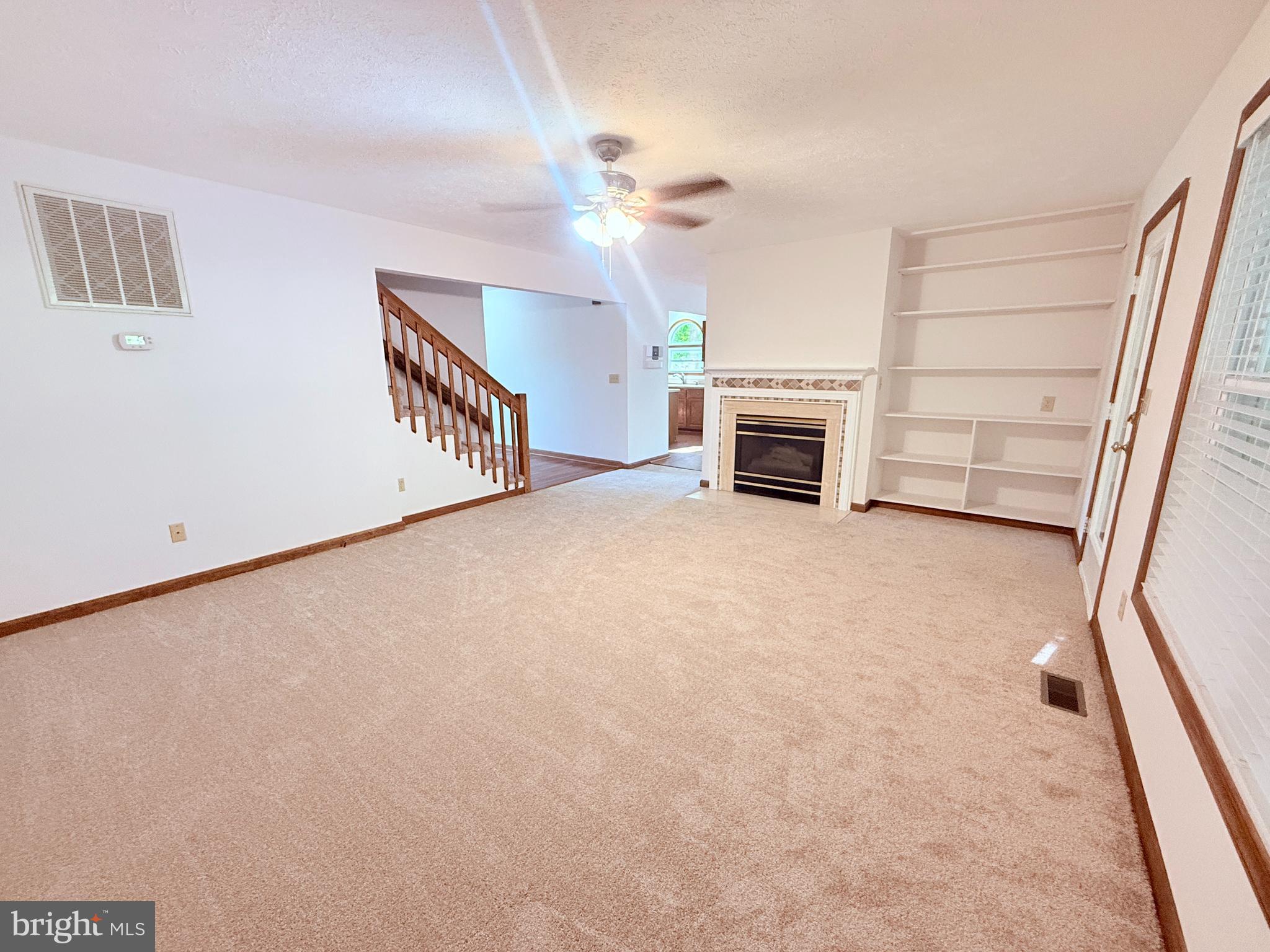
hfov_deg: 102.1
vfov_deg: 85.7
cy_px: 476
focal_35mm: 14
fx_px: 514
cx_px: 635
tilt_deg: -11.8
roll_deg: +0.3
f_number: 2.2
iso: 400
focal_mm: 2.22
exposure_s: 1/60
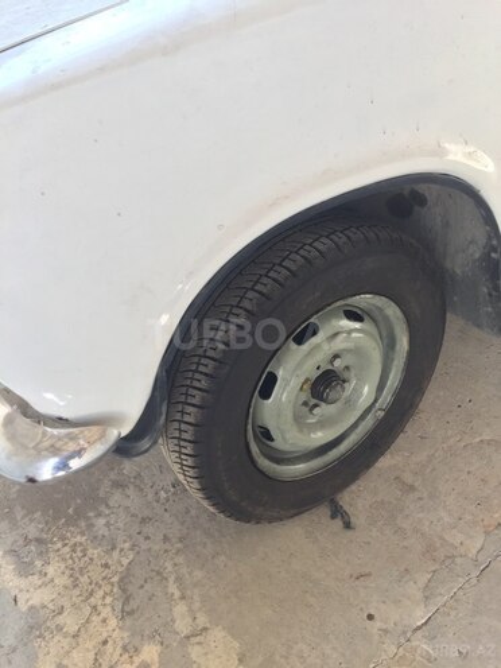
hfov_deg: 48.2
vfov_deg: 61.7
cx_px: 250
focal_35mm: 29
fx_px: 560
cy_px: 334
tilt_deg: -37.3
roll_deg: +8.9
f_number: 2.2
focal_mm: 4.15
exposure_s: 1/33
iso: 32
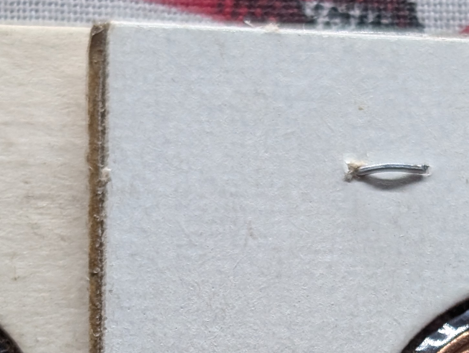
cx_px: 246
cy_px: 448
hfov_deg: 14.3
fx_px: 1872
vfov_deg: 10.6
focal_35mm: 138
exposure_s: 1/247
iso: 160
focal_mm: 6.9
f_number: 1.68
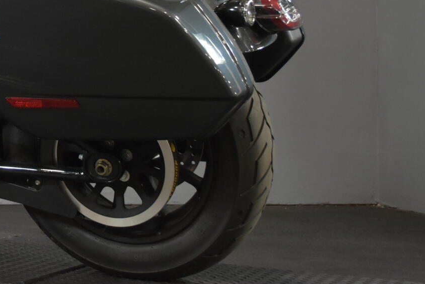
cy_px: -34
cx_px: -3
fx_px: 1086
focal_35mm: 92
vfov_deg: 14.5
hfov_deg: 21.3
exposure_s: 1/30
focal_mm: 26
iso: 1100
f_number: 4.2
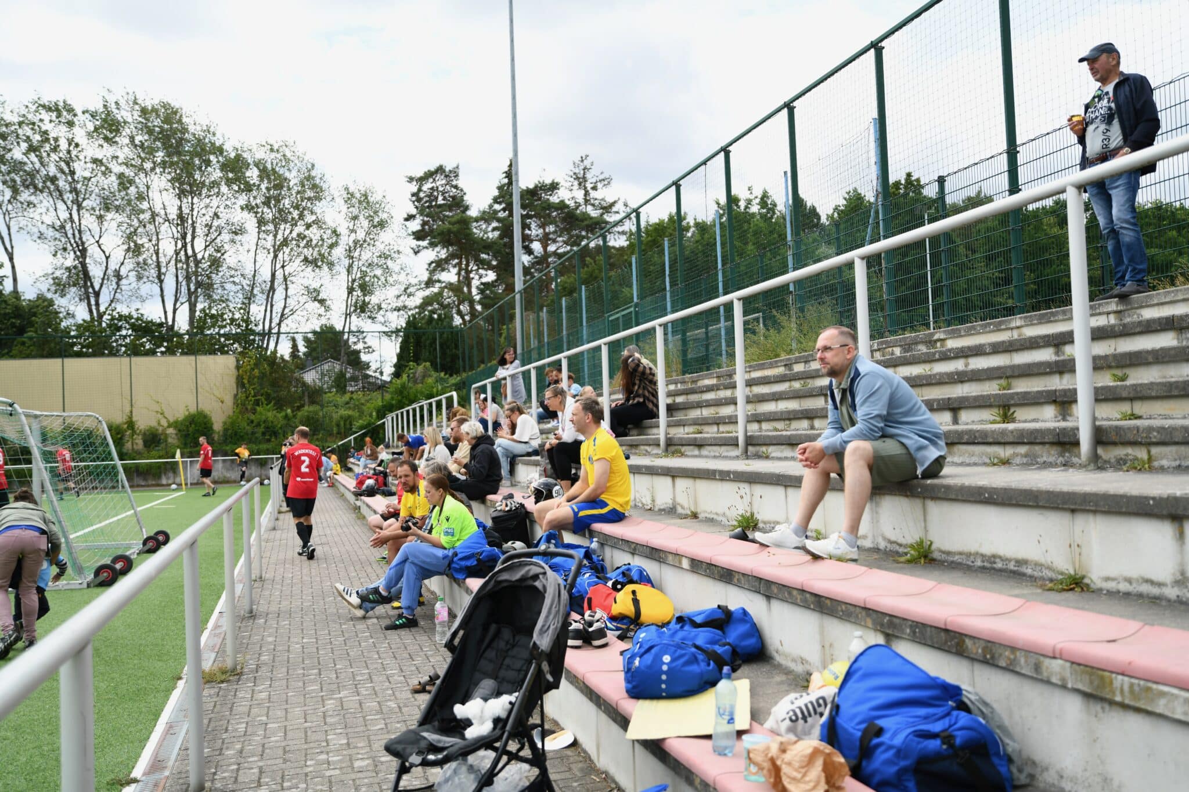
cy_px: 396
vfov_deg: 38.9
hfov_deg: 55.8
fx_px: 1123
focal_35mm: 34
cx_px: 594
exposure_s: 1/1600
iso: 140
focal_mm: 34
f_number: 2.8
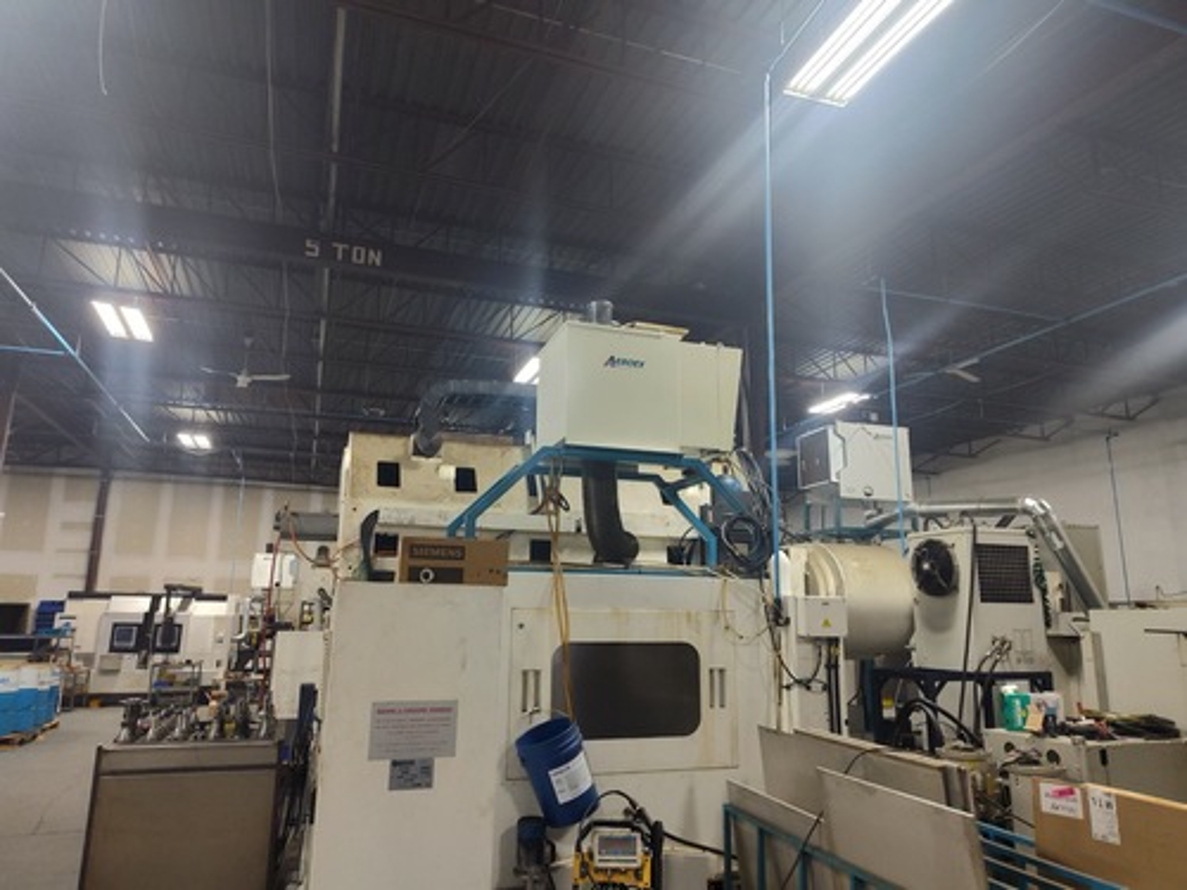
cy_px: 445
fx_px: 789
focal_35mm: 23
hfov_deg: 73.9
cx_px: 594
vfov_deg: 58.9
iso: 819
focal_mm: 5.56
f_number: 1.8
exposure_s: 1/120
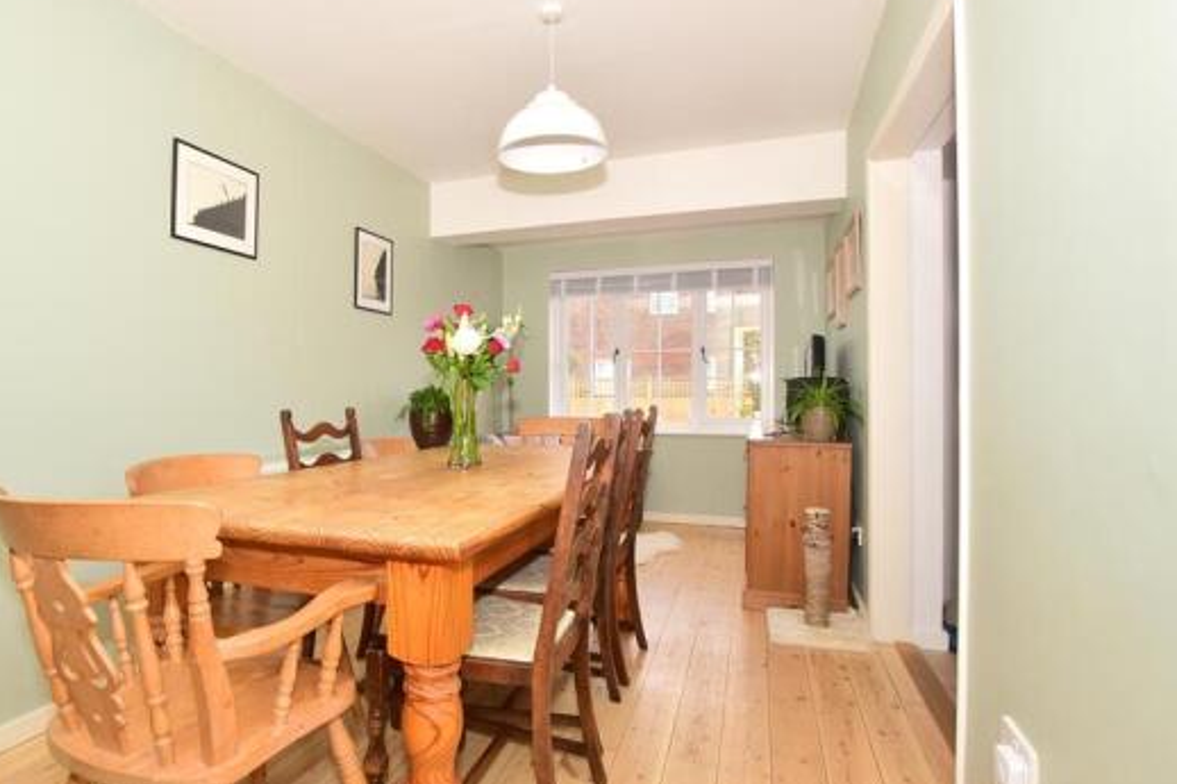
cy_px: 387
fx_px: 621
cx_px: 507
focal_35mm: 19
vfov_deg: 64.5
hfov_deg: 86.4
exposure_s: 1/60
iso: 500
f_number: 8
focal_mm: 10
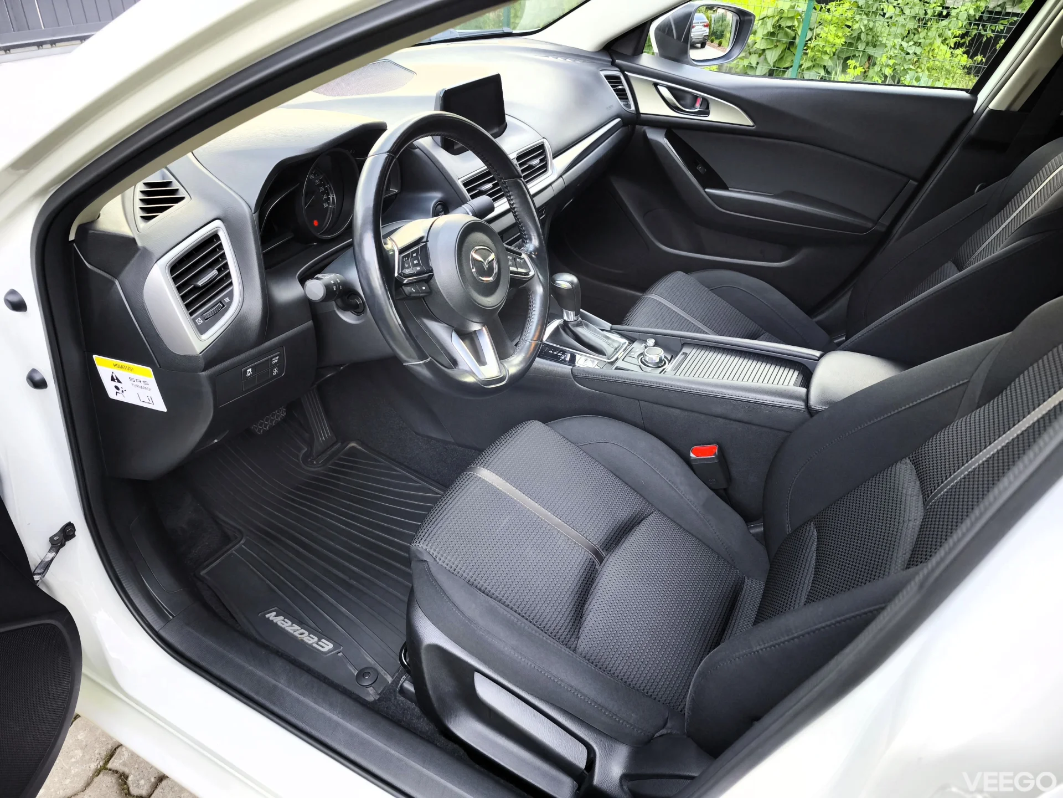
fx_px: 706
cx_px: 532
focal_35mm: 23
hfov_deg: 73.9
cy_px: 399
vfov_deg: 58.9
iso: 160
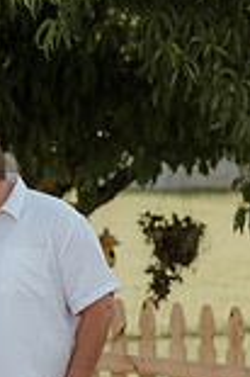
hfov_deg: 5.5
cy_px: 358
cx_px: -46
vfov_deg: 8.3
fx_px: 2578
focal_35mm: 247
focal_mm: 85
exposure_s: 1/320
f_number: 2.5
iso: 80
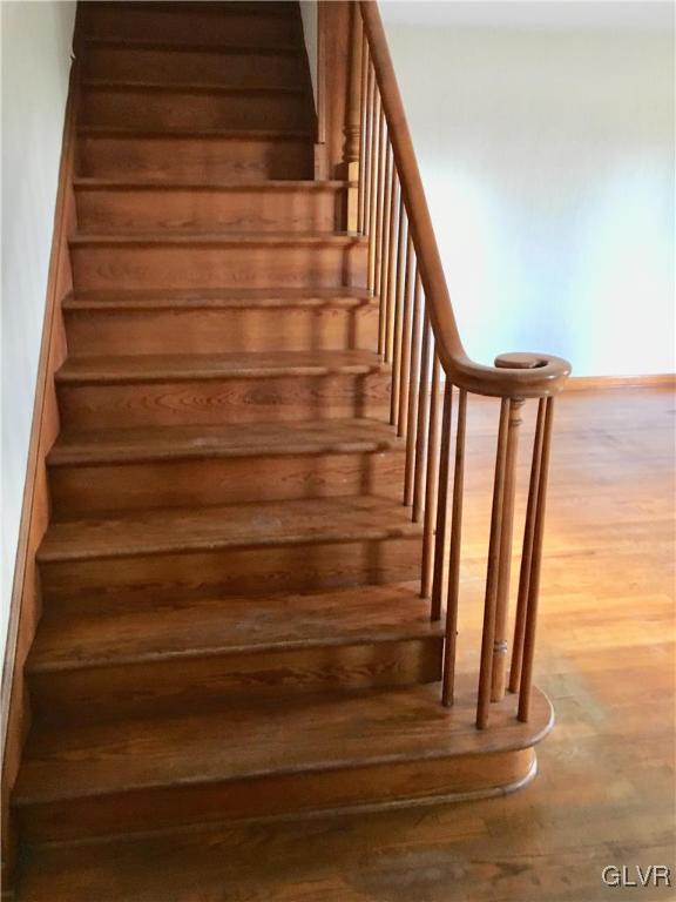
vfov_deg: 61.7
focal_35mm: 29
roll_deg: +0.8
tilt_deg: -18.2
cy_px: 451
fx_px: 755
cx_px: 338
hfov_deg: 48.2
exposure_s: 1/15
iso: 200
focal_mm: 4.15
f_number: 2.2
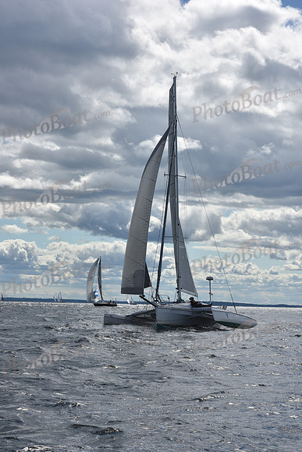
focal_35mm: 82
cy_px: 226
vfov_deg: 24.8
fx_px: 1031
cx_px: 151
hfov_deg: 16.7
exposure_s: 1/1000
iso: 250
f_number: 11
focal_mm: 82
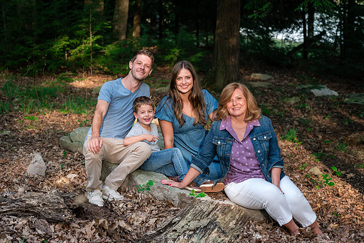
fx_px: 860
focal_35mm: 85
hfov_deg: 23.9
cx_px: 182
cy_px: 122
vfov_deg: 16.1
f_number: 5.6
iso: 1250
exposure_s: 1/160
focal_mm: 85
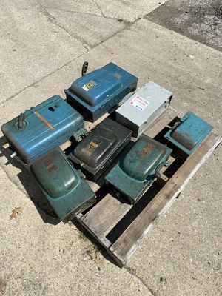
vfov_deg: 67.3
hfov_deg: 53.1
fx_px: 222
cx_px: 111
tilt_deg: -55.2
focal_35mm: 26
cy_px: 148
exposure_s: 1/2967
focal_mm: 4.25
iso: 32
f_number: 1.8
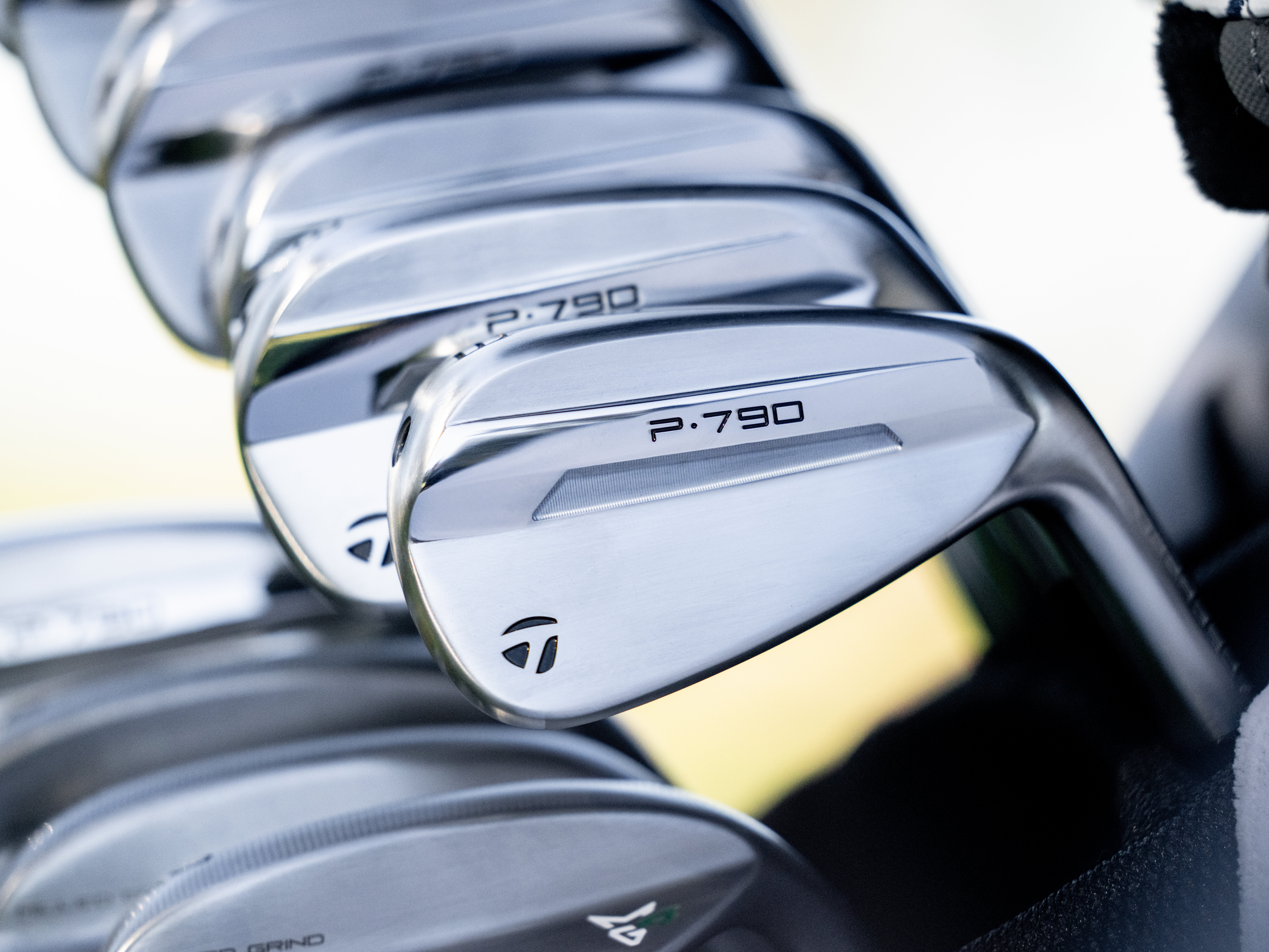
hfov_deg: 9.1
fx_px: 7955
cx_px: 684
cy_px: 476
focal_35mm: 217
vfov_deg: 6.8
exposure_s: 1/3200
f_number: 4
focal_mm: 200
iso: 2000
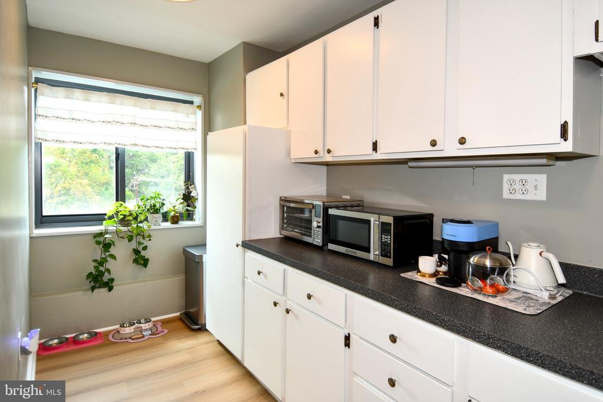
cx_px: 302
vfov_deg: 67.4
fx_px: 302
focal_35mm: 18
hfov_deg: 90.0
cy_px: 201
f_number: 4.5
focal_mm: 12
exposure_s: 1/80
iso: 200
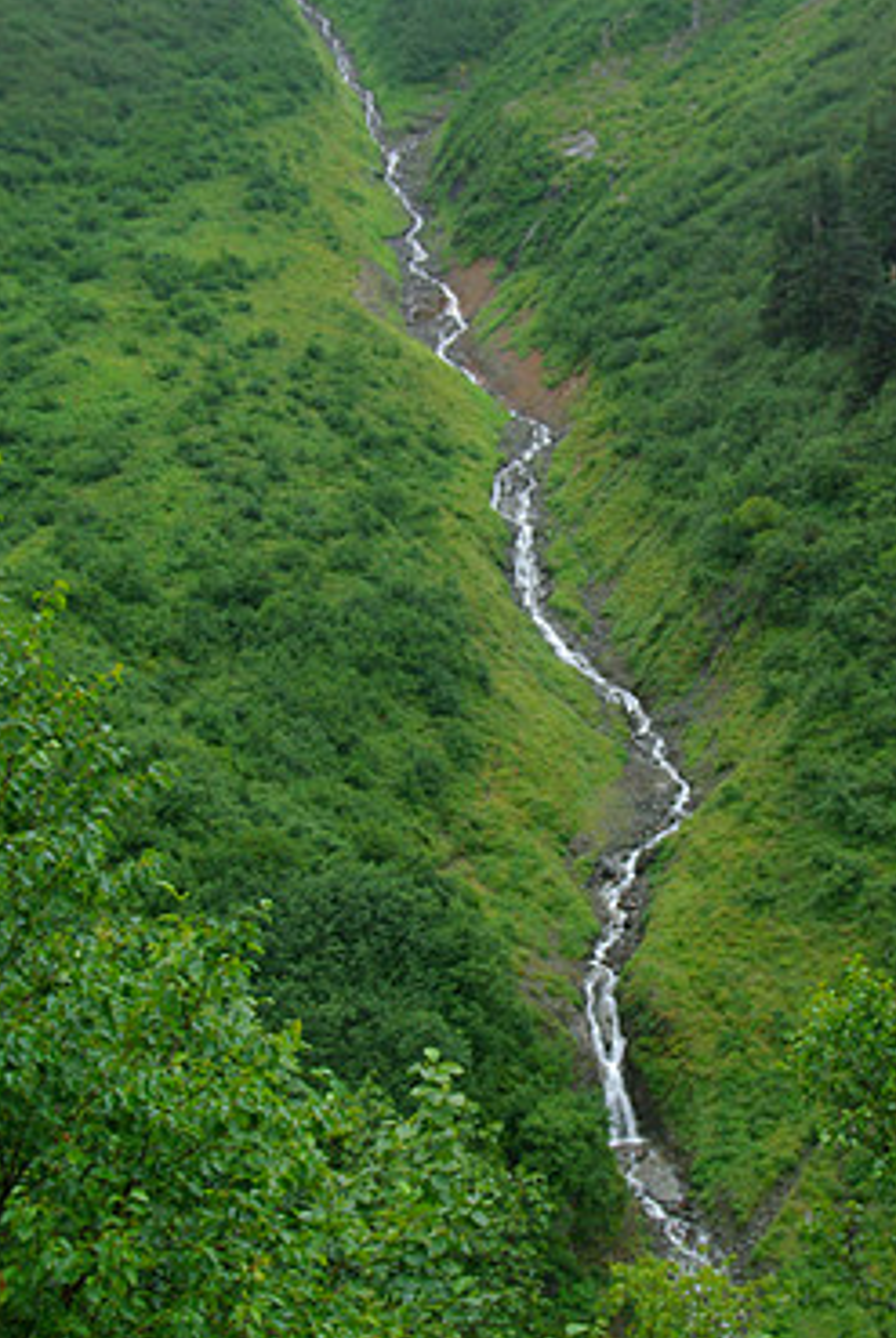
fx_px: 2457
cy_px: 664
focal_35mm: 66
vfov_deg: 30.5
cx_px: 584
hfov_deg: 20.6
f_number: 9
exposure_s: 1/50
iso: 320
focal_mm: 28
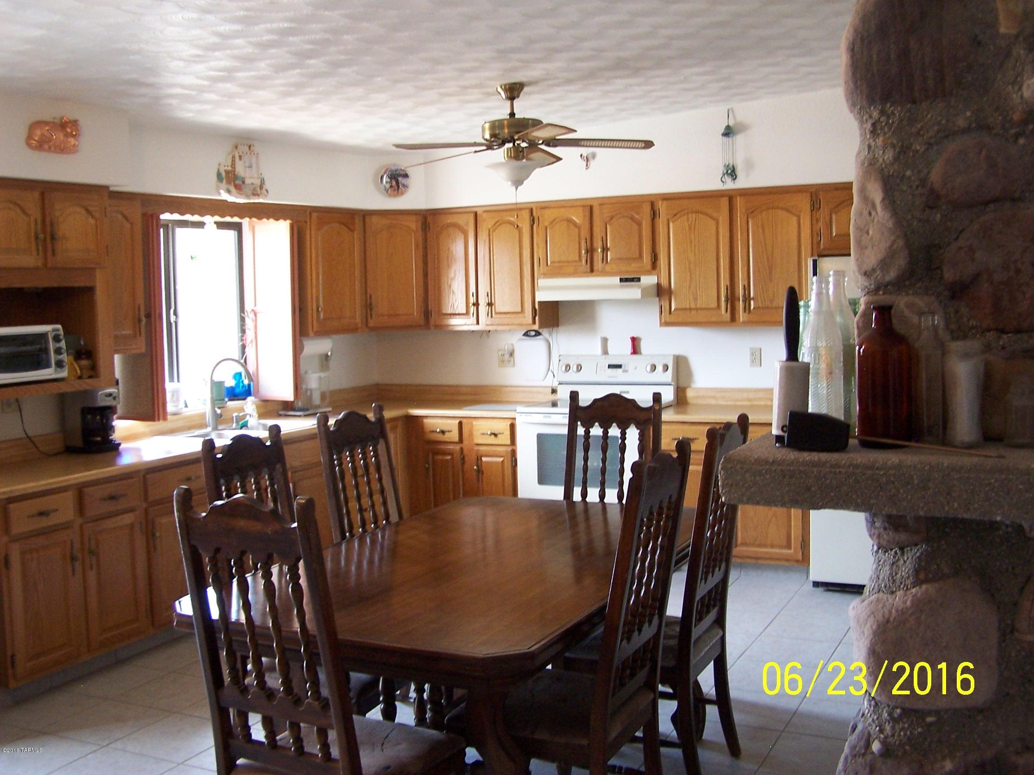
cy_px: 388
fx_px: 1135
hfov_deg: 49.0
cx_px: 517
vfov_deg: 37.7
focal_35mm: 38
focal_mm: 6.3
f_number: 2.8
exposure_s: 1/10
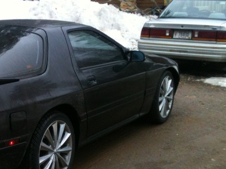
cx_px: 13
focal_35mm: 69
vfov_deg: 21.3
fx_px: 450
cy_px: 77
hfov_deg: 27.0
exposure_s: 1/100
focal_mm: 3.85
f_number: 2.8
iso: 100
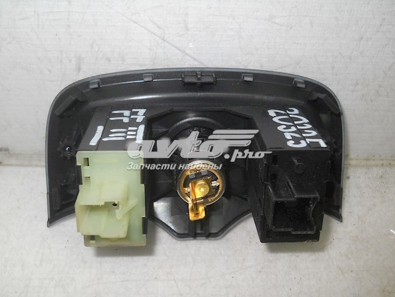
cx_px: 198
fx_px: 468
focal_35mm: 41
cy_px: 148
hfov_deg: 45.8
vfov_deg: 35.1
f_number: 5.5
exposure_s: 1/30
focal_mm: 6.72
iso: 80
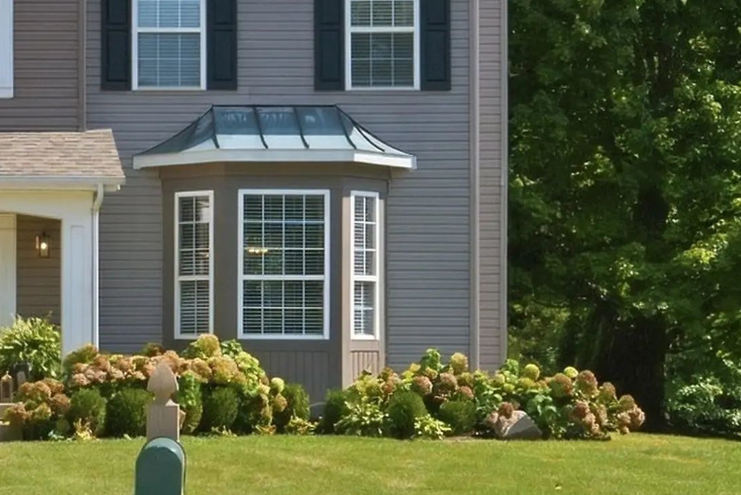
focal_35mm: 112
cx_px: -165
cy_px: 356
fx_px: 2306
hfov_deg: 17.4
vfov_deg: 12.2
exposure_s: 1/320
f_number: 9
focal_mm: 24
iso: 200
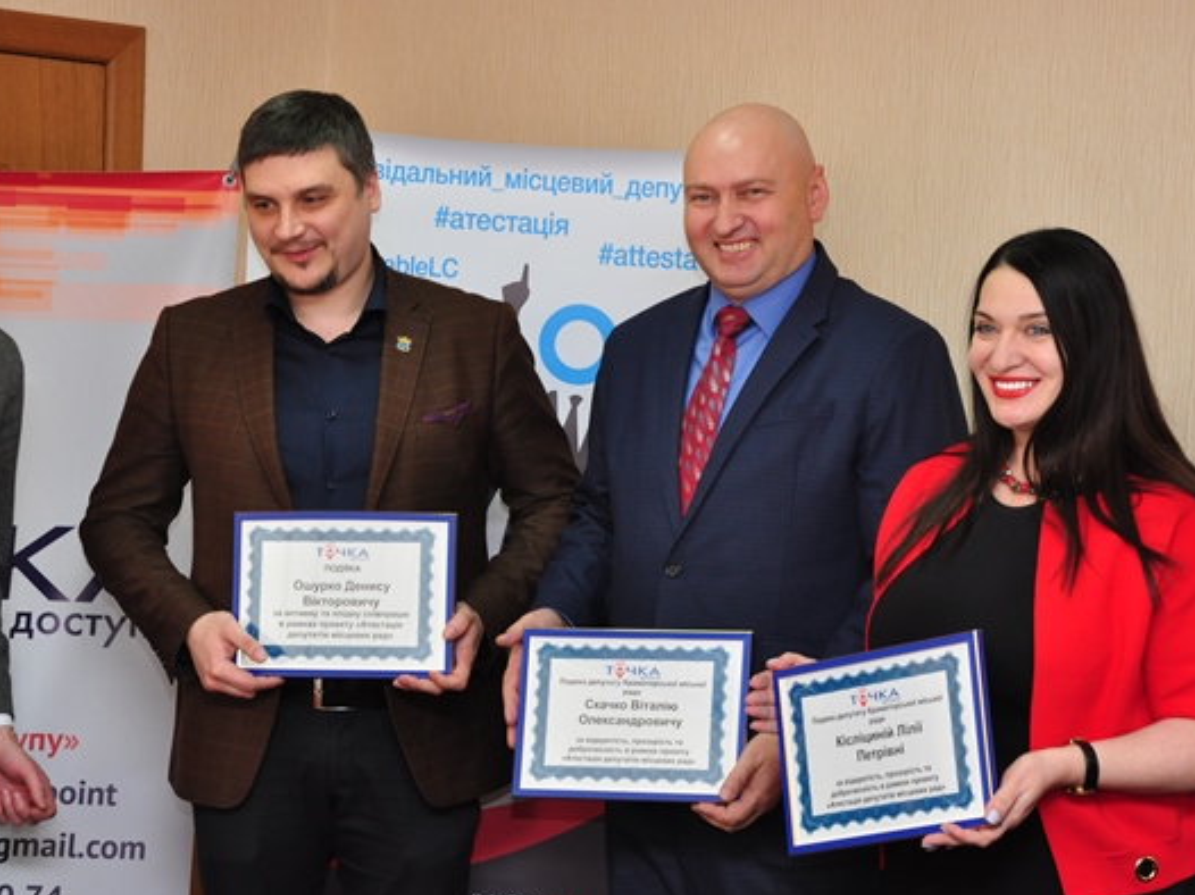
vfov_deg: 14.5
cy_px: 451
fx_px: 3520
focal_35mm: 102
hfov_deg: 19.3
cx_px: 661
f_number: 8
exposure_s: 1/60
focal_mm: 62
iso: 800
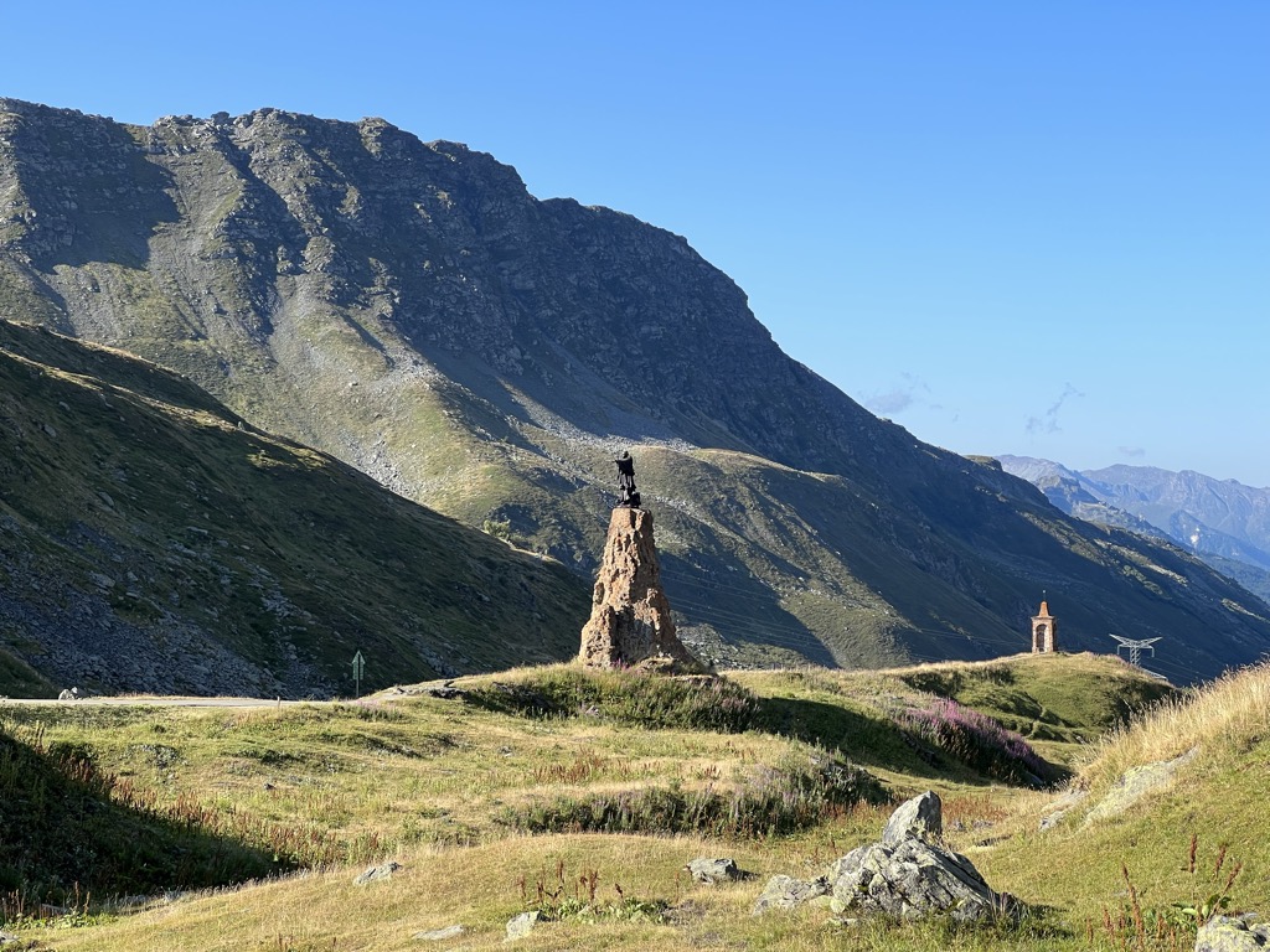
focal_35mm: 77
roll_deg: -1.3
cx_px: 635
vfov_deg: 19.1
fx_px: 2825
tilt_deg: +0.1
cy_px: 476
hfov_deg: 25.3
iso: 32
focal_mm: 9
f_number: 2.8
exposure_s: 1/438
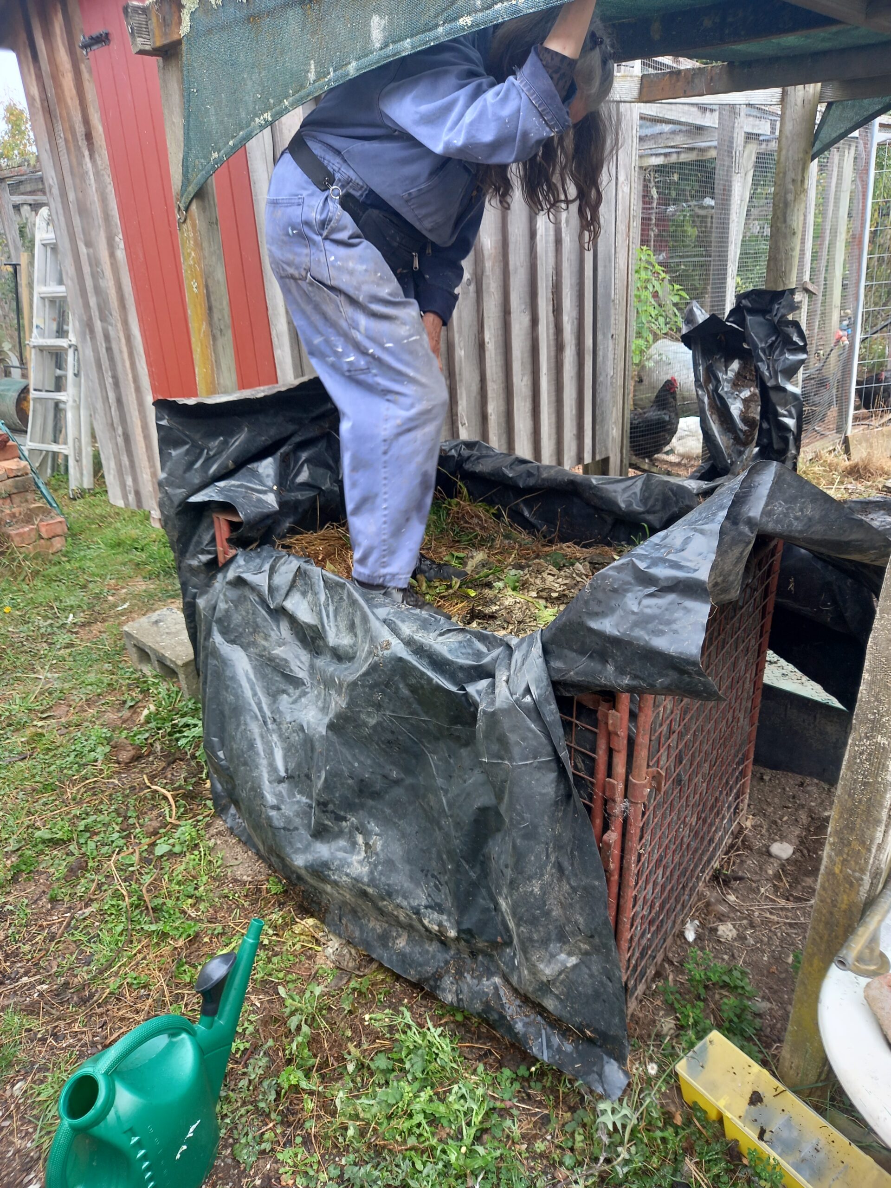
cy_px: 594
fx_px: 858
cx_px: 446
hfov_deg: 54.9
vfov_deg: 69.4
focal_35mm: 25
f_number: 2
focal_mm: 4.6
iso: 40
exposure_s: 1/100
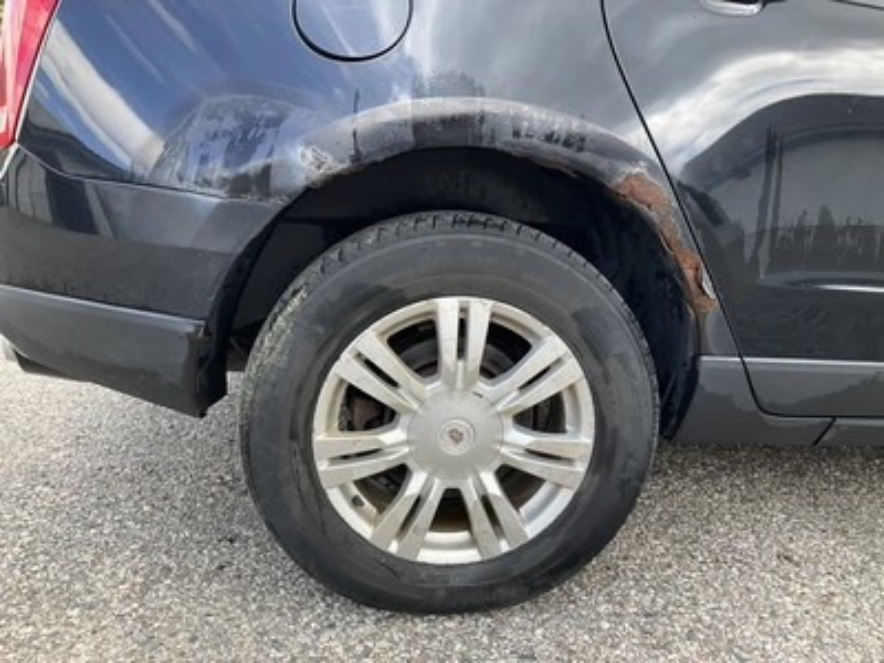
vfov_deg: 48.2
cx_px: 442
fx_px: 741
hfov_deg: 61.7
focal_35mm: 29
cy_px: 332
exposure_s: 1/191
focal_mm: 3
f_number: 1.8
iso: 20
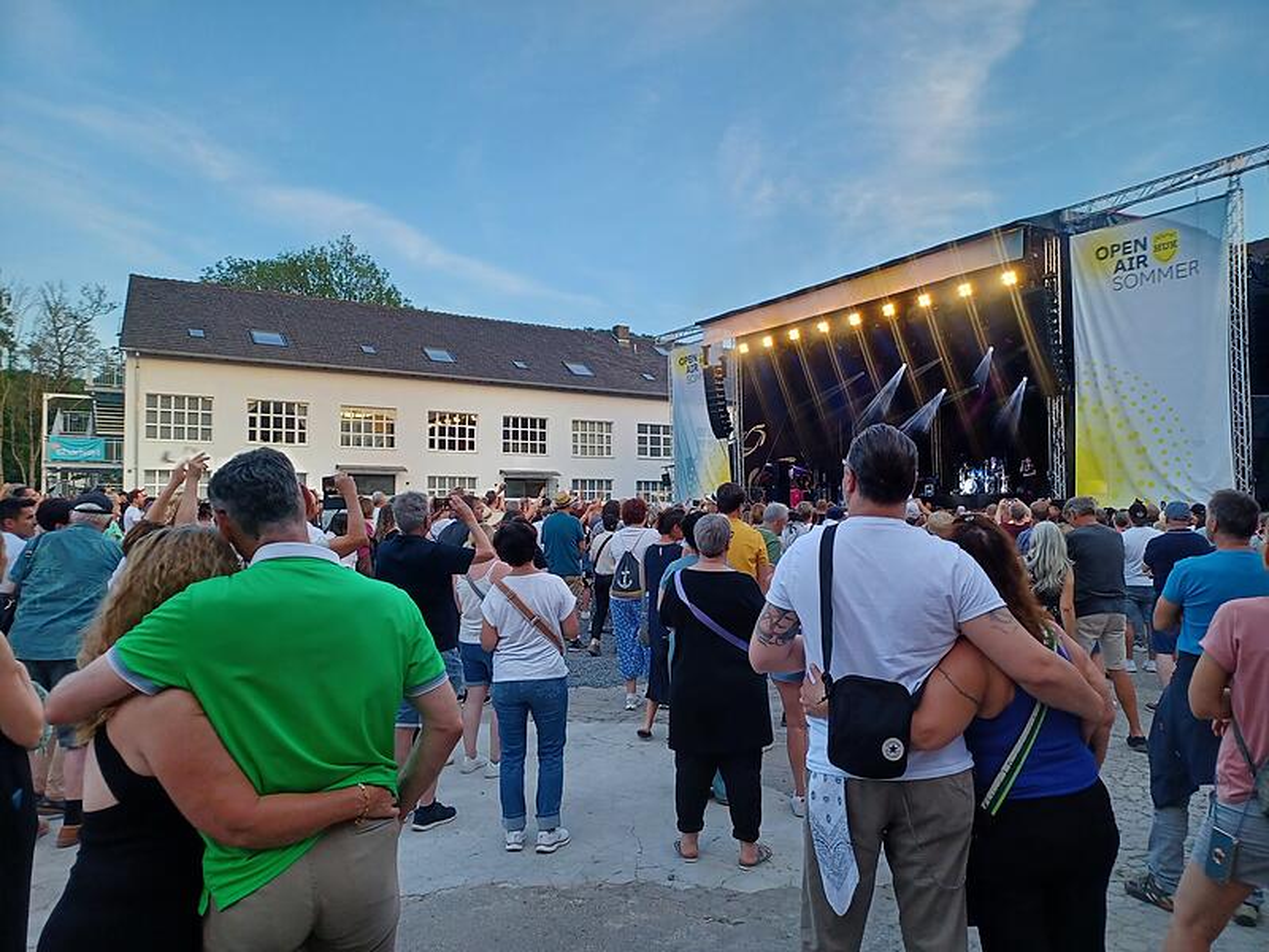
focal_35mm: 25
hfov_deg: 69.4
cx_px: 634
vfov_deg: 54.9
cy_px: 476
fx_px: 916
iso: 80
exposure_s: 1/50
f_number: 1.8
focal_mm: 4.6
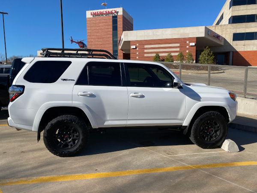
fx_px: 193
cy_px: 96
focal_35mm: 26
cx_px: 128
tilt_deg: -7.0
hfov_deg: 67.3
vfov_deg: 53.1
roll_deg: -1.8
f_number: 1.8
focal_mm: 4.25
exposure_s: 1/3311
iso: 32
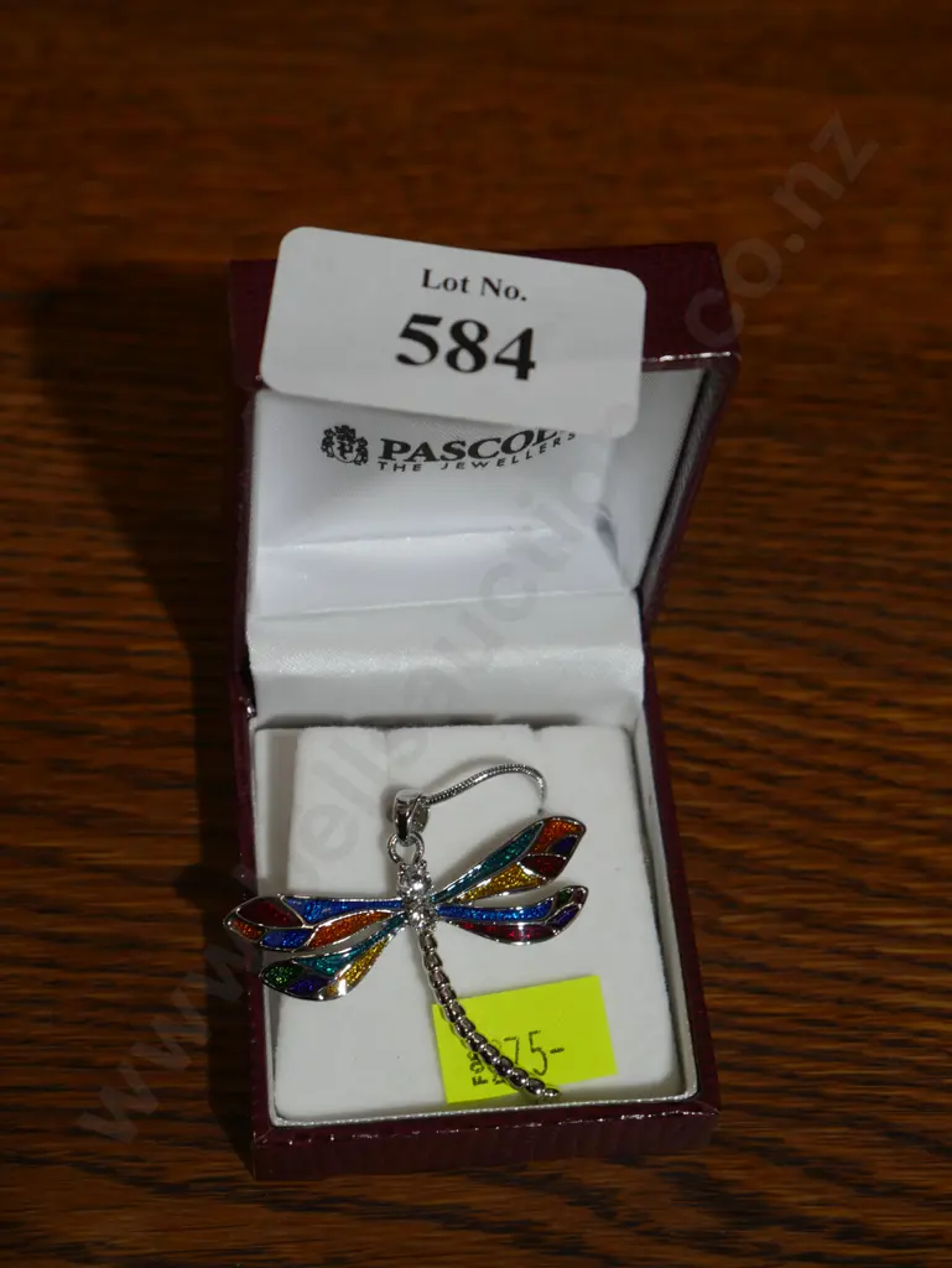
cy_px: 634
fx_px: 2345
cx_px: 476
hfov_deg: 22.9
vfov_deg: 30.3
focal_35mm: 64
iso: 400
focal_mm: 32
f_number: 5.4
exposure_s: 1/80
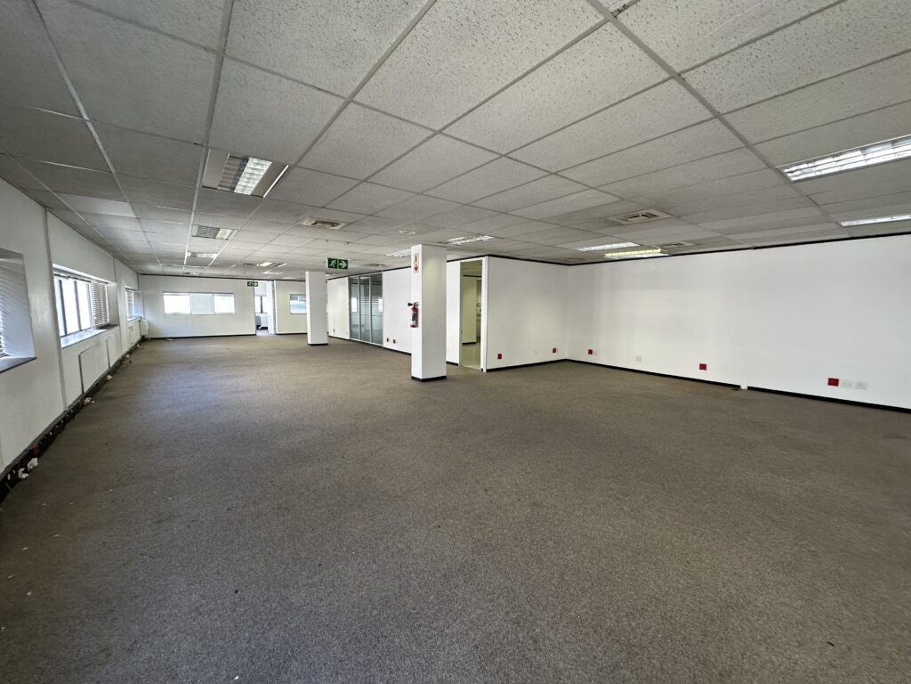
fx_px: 368
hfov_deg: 102.1
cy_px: 342
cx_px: 456
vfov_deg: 85.7
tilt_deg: -3.2
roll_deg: +2.6
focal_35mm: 14
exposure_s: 1/100
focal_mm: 2.22
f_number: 2.2
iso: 125
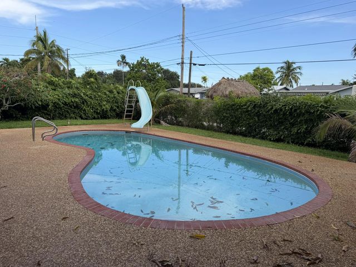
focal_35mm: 24
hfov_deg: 71.6
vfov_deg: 56.8
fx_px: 247
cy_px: 134
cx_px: 178
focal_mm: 6.76
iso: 80
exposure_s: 1/2110
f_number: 1.78
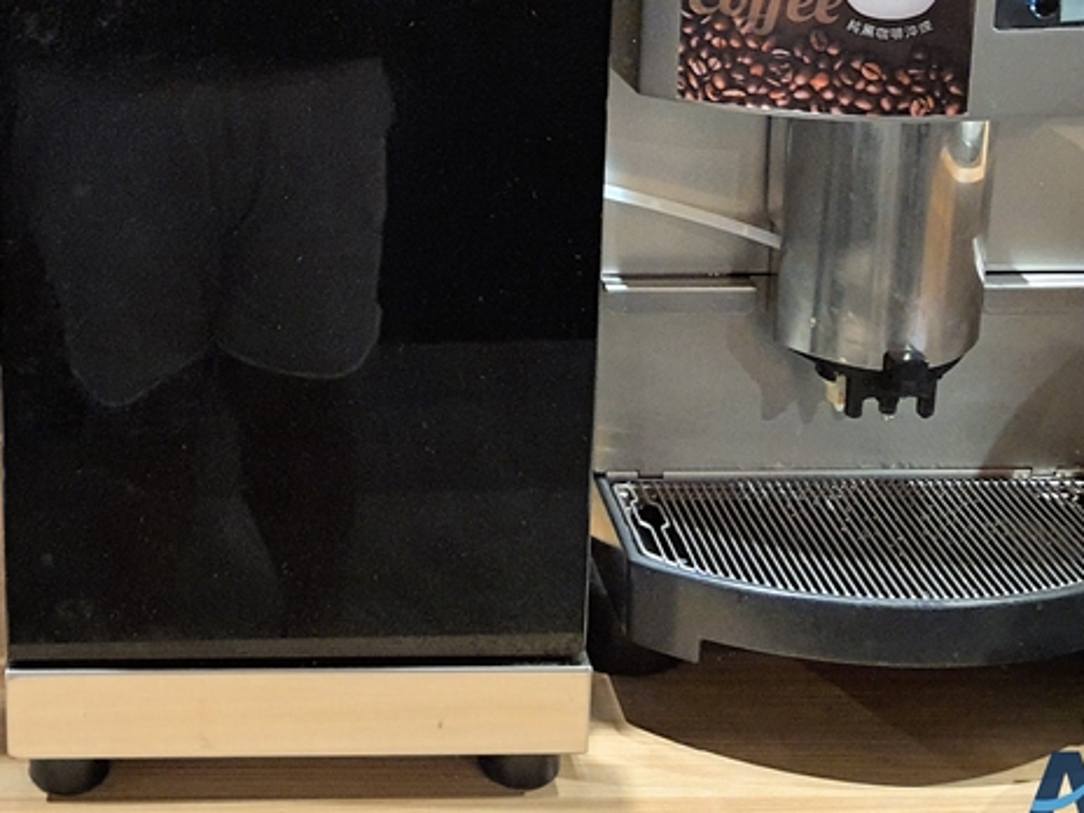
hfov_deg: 33.4
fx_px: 1754
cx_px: 222
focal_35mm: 56
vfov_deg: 24.7
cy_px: -35
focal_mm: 4.32
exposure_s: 1/40
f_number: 1.7
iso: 250
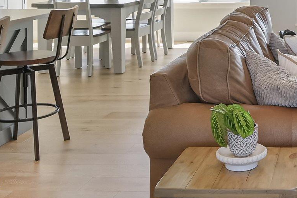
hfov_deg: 28.6
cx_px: 326
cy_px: -44
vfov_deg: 19.9
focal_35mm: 64
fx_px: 528
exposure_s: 1/200
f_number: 7.1
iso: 320
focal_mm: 16
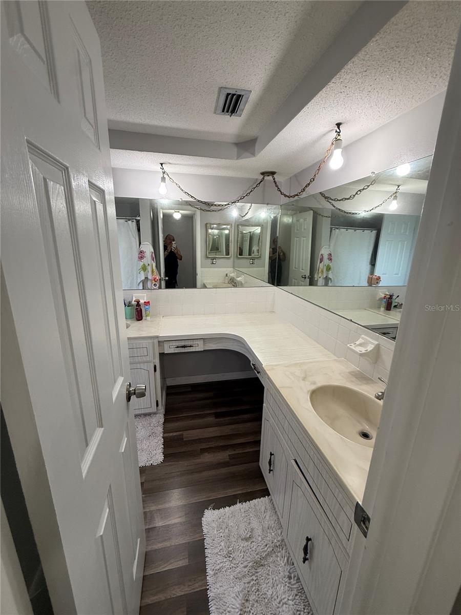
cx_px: 230
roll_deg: -1.1
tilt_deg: -15.0
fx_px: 249
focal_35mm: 14
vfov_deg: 102.1
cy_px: 308
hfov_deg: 85.7
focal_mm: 2.22
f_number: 2.2
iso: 200
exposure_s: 1/60
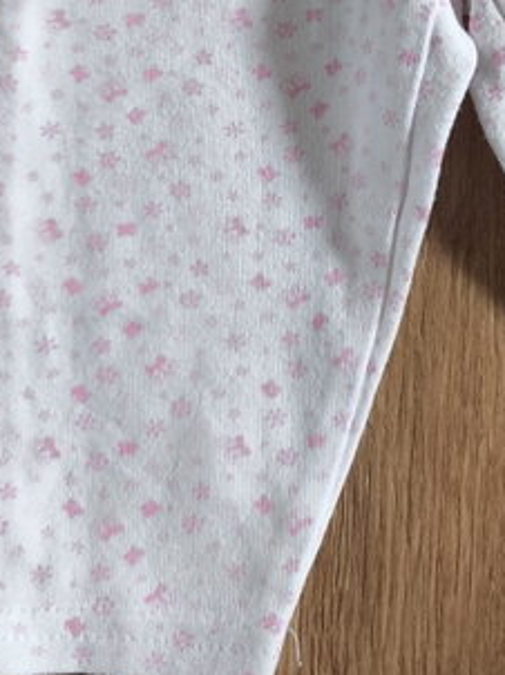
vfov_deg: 28.5
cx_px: 498
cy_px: -23
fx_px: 1227
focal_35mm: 63
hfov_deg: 22.4
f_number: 1.6
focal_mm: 6.57
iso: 800
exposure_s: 1/50
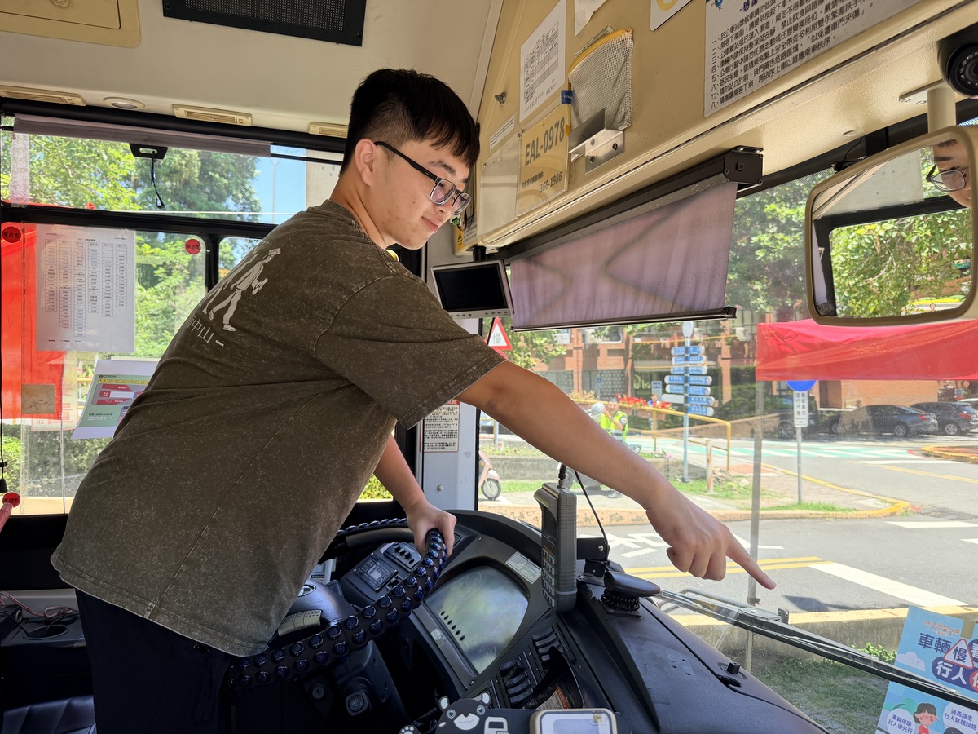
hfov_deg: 71.6
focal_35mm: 24
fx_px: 678
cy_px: 367
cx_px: 489
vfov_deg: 56.8
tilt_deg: +1.1
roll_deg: +1.6
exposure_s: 1/671
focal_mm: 6.76
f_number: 1.78
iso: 100
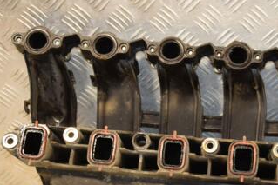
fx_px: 610
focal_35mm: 79
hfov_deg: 25.3
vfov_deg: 17.2
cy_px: 137
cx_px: 216
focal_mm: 28
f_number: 5
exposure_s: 1/125
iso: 800
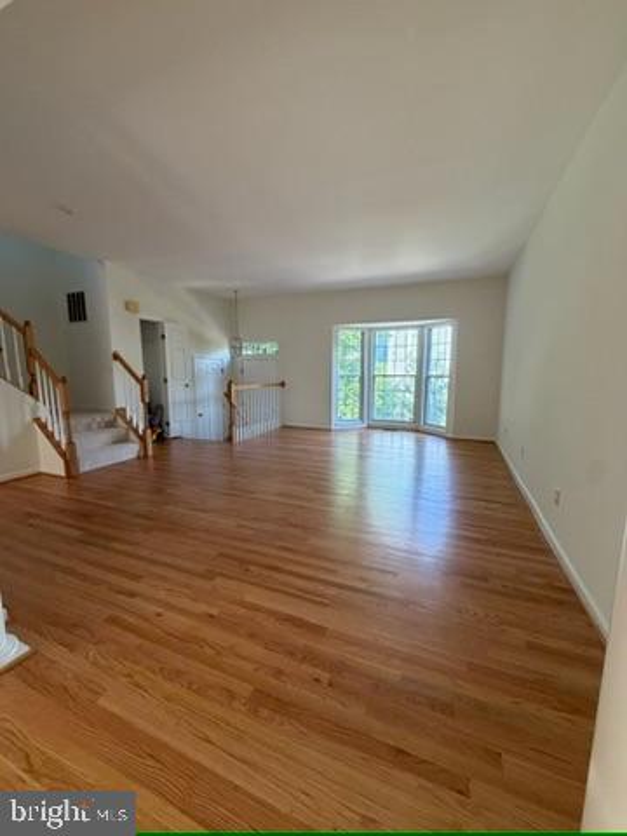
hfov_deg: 85.7
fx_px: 338
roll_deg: +1.6
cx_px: 314
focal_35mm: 14
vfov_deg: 102.1
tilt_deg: -8.2
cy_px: 418
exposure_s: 1/120
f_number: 2.2
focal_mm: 2.22
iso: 250
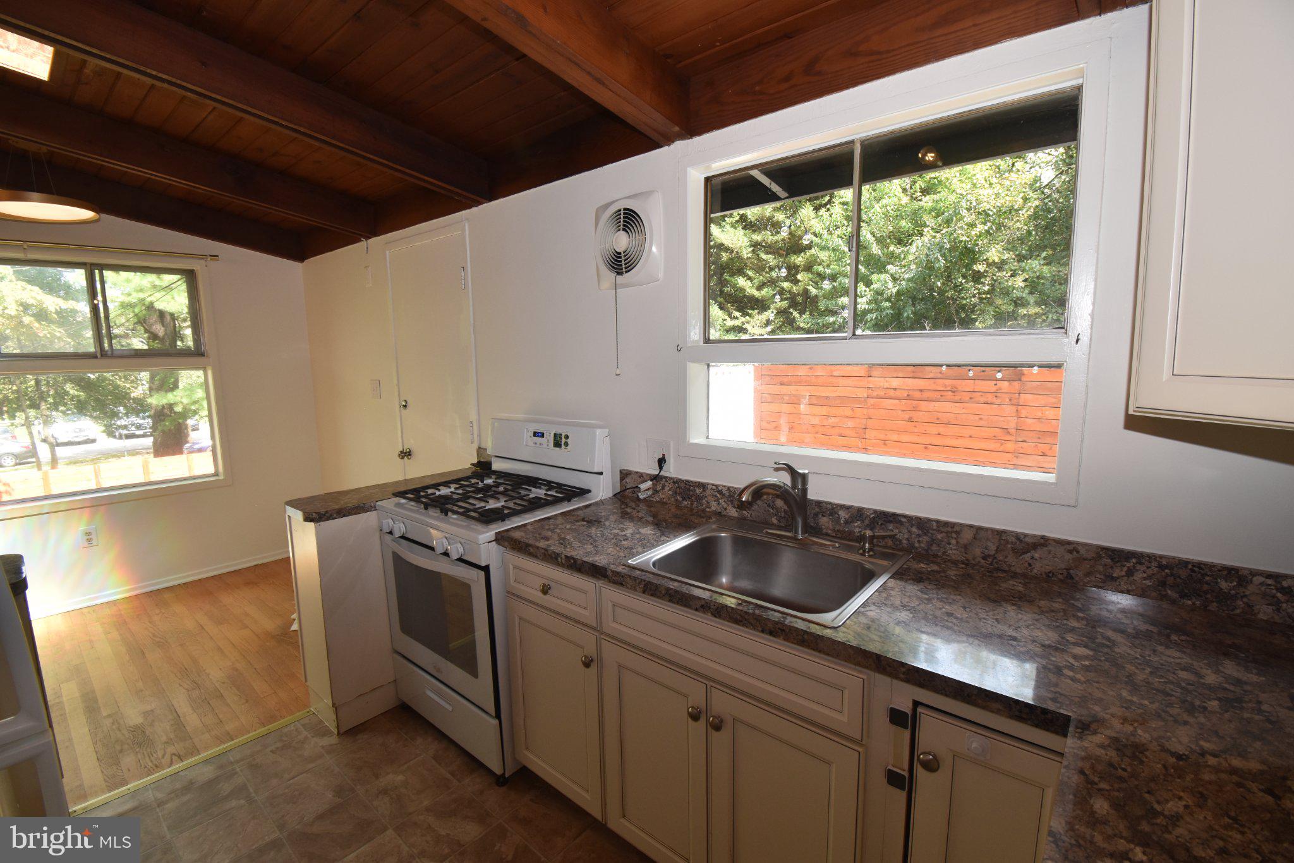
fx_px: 539
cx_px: 647
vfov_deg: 77.3
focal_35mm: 15
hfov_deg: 100.4
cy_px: 432
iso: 280
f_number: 8
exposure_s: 1/60
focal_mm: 10
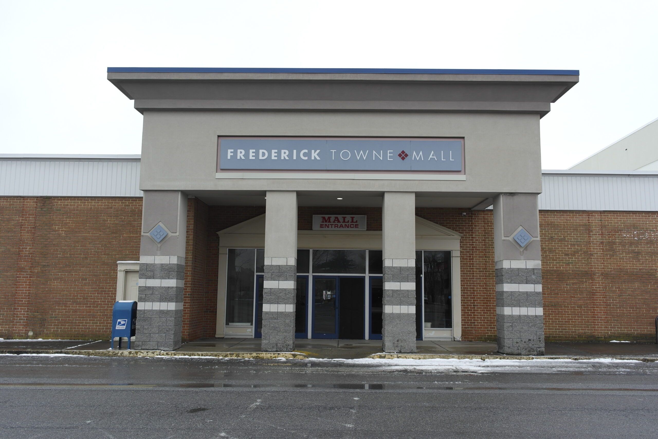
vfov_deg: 43.6
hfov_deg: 61.9
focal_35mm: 30
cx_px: 329
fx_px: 548
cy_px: 220
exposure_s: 1/160
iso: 100
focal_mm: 20
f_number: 5
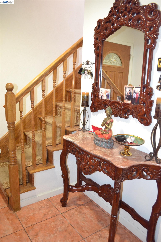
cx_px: 80
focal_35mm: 27
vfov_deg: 67.4
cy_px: 121
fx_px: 181
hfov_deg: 47.9
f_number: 3.5
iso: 3200
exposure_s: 1/60
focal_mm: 18
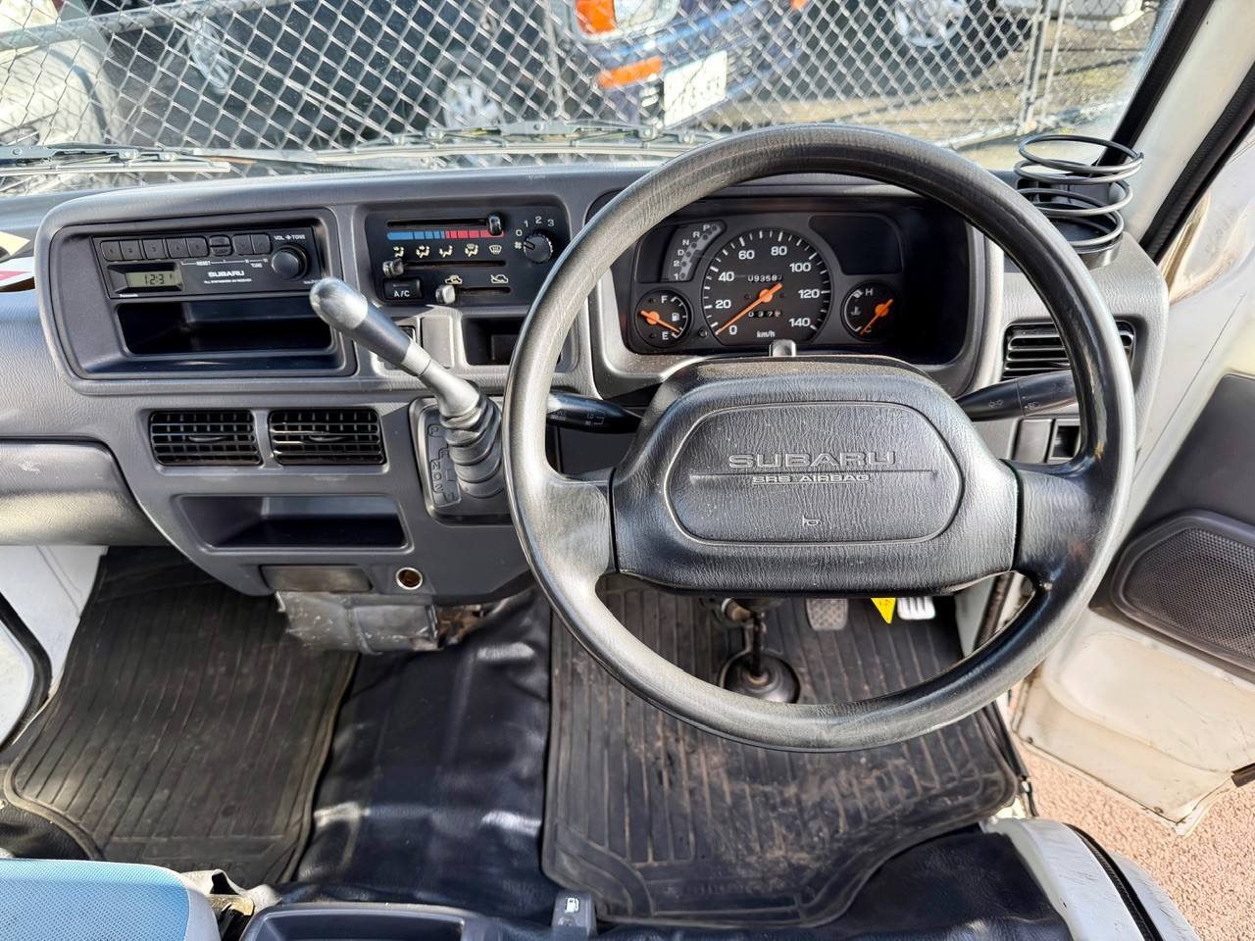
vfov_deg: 56.8
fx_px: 870
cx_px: 628
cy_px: 470
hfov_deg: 71.6
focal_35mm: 24
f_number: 1.78
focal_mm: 6.76
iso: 80
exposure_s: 1/236
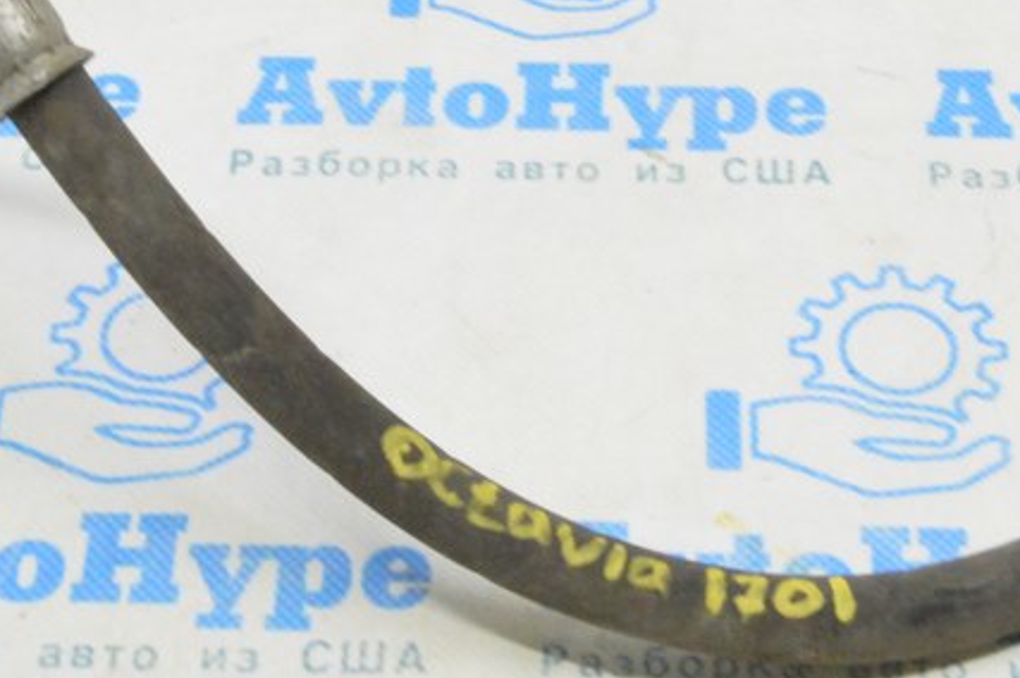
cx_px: 590
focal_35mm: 108
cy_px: 56
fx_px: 3058
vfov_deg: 12.6
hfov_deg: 18.9
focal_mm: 30
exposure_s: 1/15
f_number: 20
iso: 6400
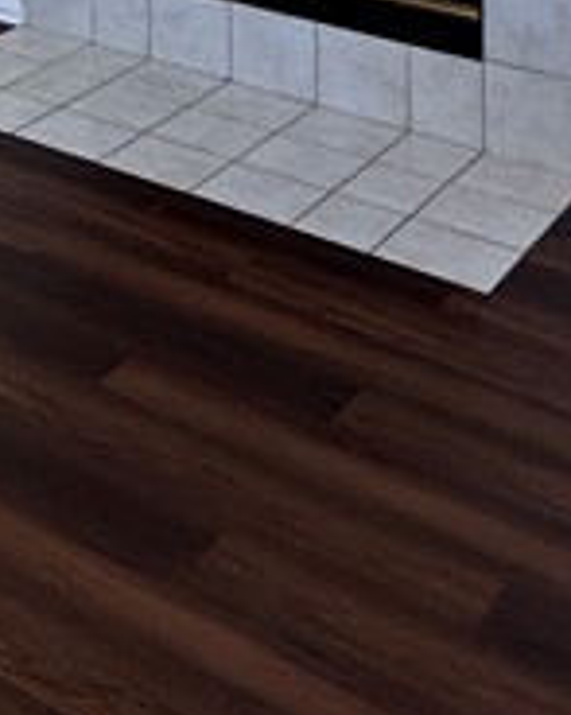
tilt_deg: +0.1
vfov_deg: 19.8
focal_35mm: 76
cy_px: -505
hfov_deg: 17.7
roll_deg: +0.4
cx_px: -326
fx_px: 1607
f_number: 2.2
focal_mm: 2.22
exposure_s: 1/120
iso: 64
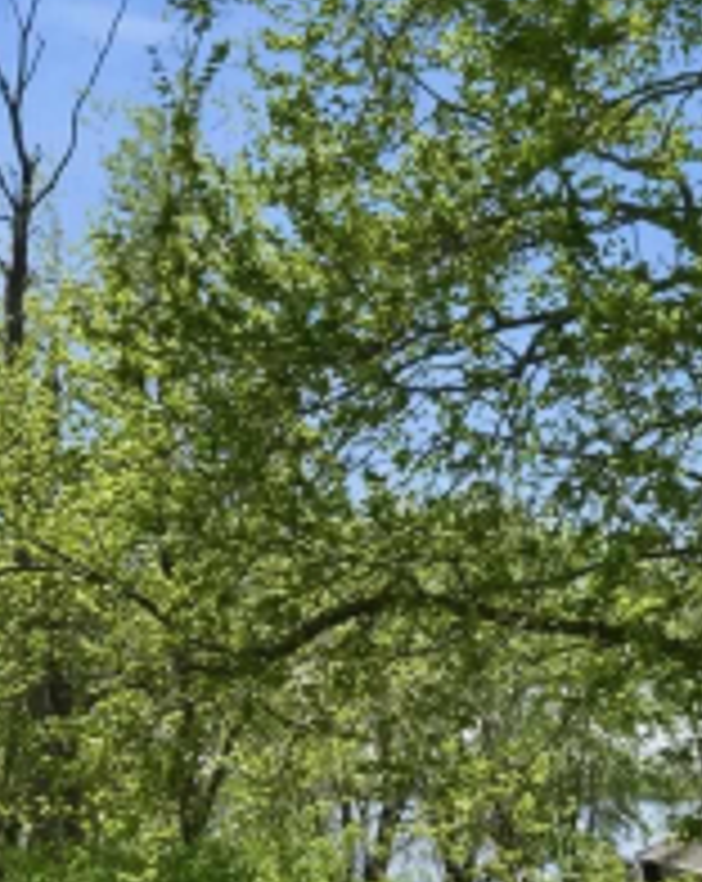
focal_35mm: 54
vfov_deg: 32.7
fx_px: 1407
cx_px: 698
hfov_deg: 26.6
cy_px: 824
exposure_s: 1/2500
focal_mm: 10
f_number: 8
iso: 1600
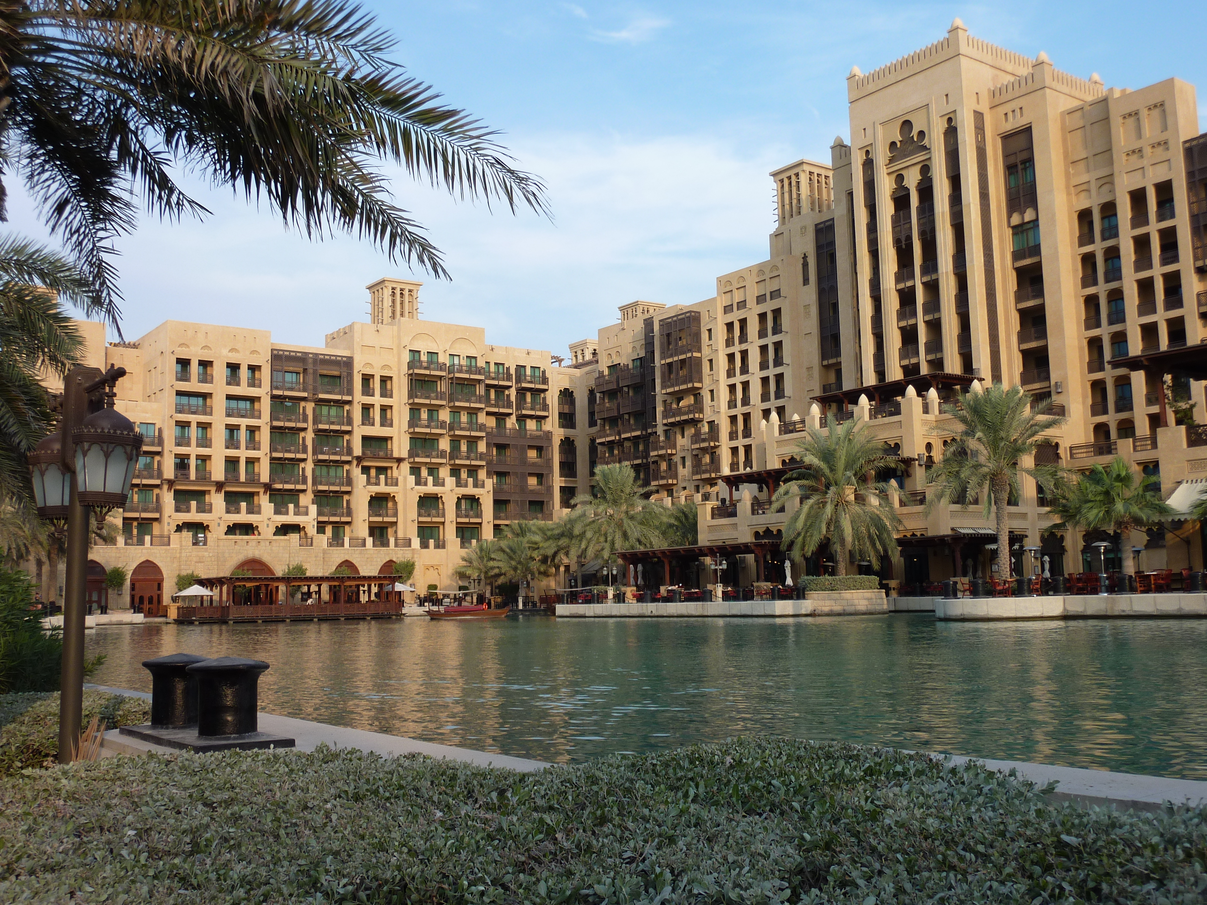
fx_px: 1220
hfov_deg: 52.6
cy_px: 452
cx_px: 604
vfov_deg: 40.7
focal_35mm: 35
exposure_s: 1/320
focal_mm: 5.7
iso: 80
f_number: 4
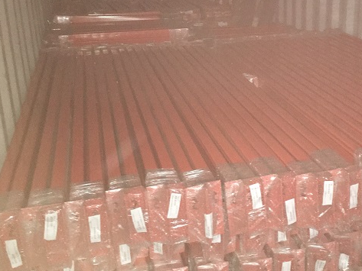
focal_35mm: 49
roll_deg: +0.0
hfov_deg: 38.0
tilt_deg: -17.0
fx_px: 513
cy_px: 103
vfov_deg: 29.6
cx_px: 267
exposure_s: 1/17
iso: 320
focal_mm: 4.15
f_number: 2.2
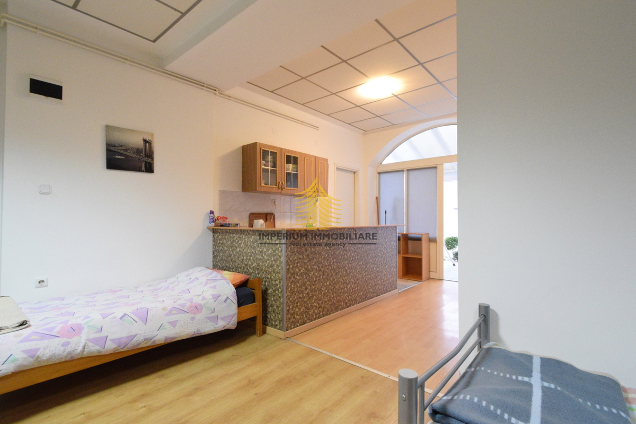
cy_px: 212
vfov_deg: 77.3
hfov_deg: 100.4
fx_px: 265
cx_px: 318
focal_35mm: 15
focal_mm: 10
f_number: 10
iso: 3200
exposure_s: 1/20
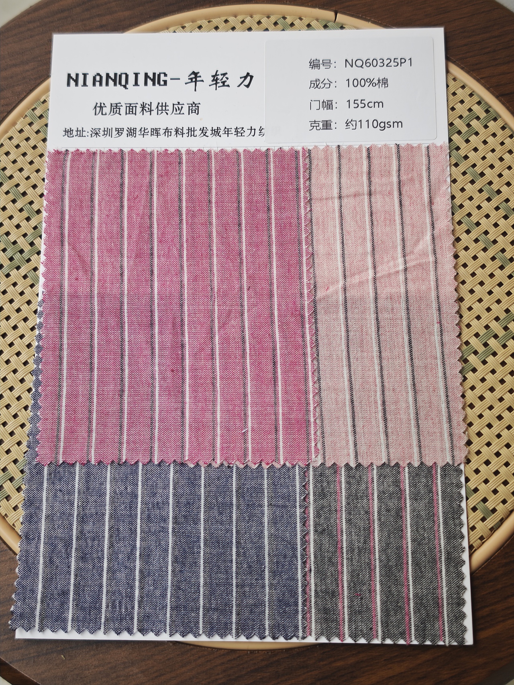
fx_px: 931
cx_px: 257
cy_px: 342
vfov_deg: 40.4
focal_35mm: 47
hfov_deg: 30.9
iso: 50
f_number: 1.44
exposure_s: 1/110
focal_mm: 6.68
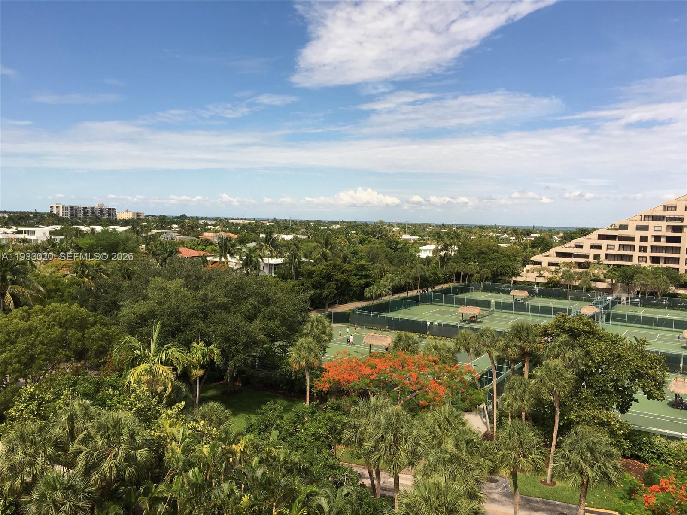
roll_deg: -0.4
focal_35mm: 29
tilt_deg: -2.8
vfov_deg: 48.2
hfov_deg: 61.7
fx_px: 576
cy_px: 258
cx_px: 344
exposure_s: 1/1672
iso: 32
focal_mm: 4.15
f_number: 2.2
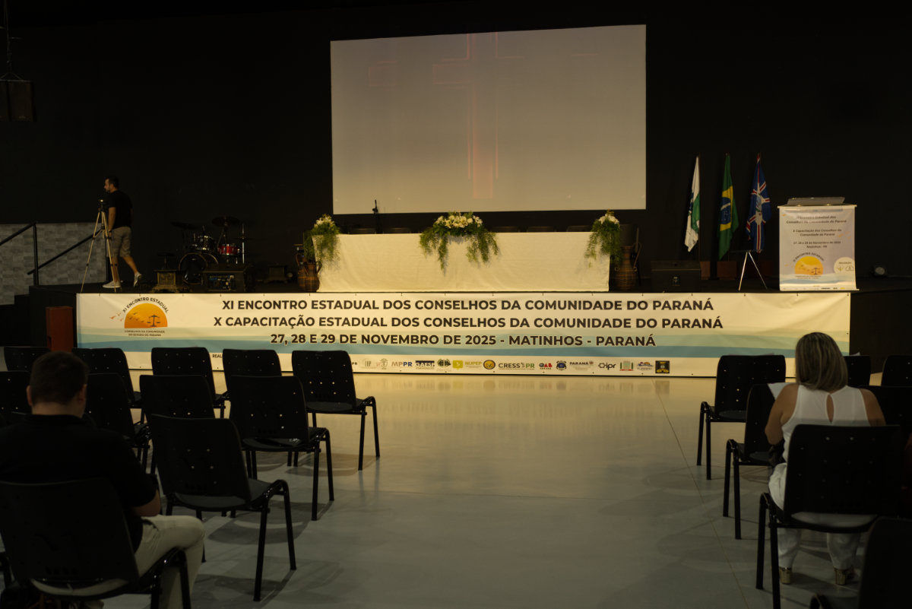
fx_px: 887
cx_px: 456
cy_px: 304
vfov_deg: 37.9
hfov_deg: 54.4
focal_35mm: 35
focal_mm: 35
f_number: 3.2
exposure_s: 1/100
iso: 1250
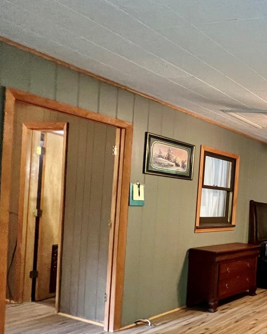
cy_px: 218
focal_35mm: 28
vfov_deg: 61.0
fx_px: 277
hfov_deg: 33.2
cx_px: 366
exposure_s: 1/40
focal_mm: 1.57
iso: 800
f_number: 1.8
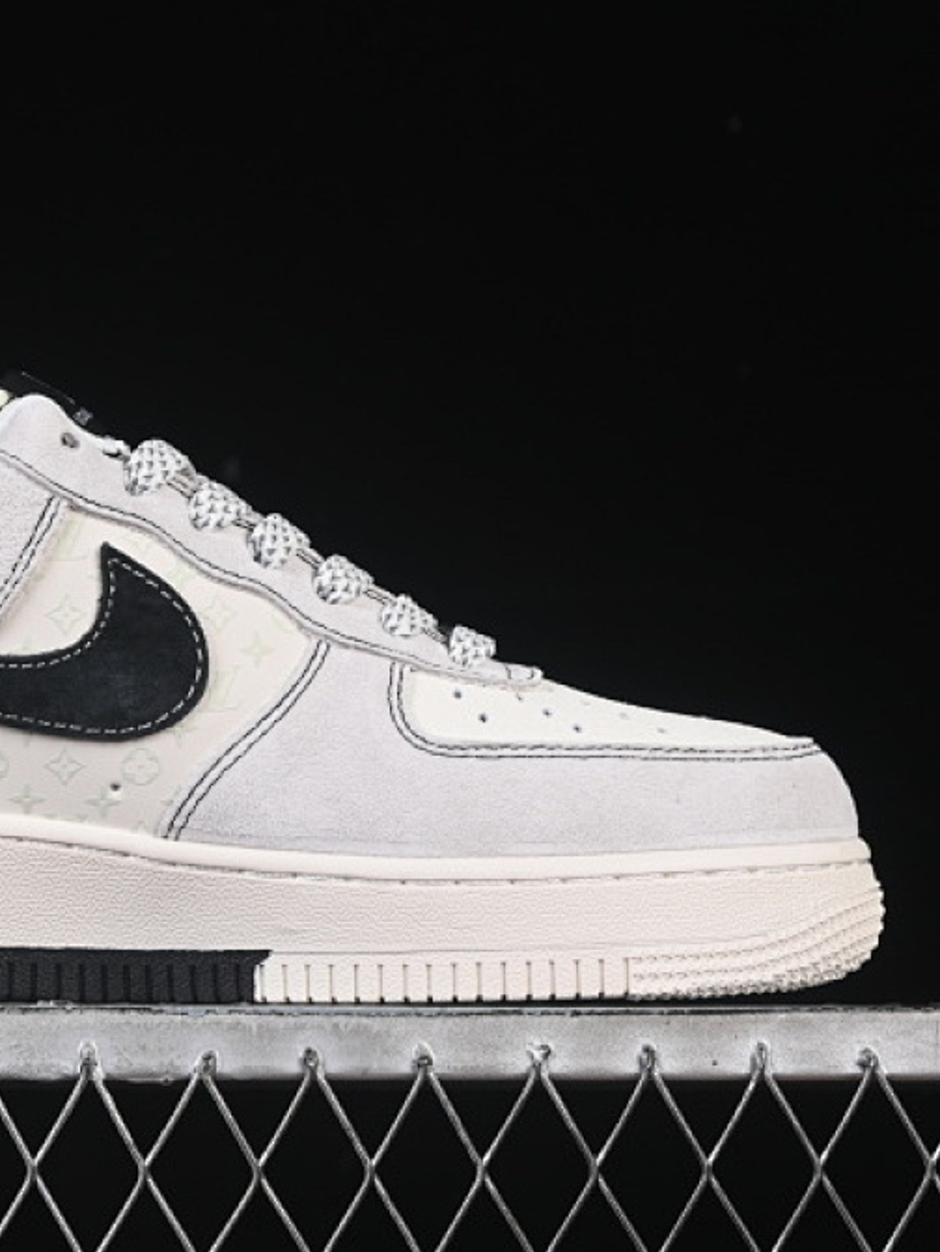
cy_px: 588
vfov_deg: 17.0
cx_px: 138
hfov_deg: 12.7
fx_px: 4196
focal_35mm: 116
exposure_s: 1/80
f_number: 8
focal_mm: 50
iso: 160
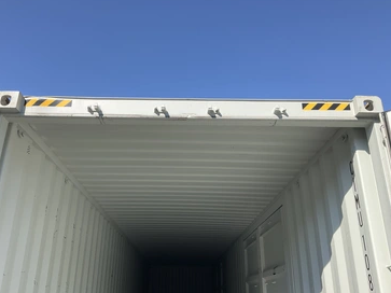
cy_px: 154
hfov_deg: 56.8
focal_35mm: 32
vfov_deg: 44.1
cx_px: 179
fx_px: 361
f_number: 1.8
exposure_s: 1/1035
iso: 25
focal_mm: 3
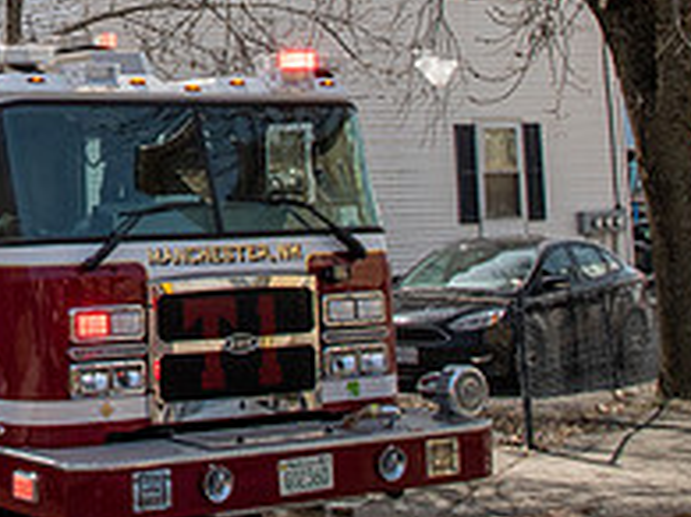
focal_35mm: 87
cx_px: -151
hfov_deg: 20.9
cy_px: -117
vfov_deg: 16.2
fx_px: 1736
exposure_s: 1/800
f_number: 11
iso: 320
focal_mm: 16
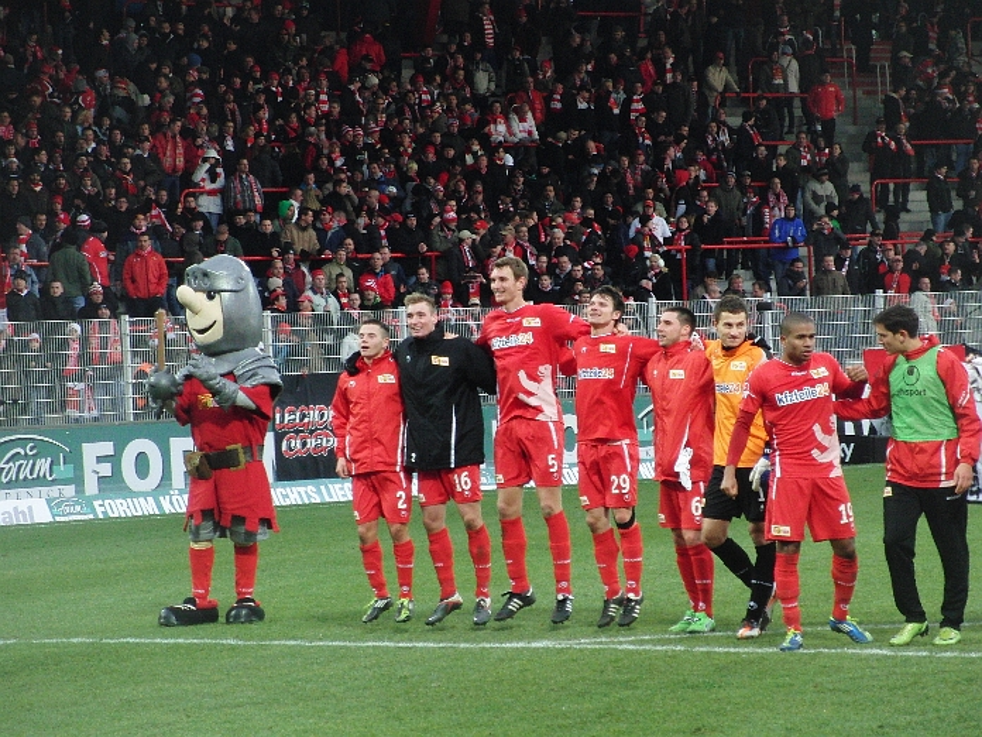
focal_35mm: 185
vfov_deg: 8.0
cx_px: 491
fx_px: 5248
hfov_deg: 10.7
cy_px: 368
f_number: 4.5
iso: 400
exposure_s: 1/125
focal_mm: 32.1
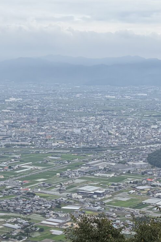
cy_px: 163
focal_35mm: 94
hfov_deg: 14.5
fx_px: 630
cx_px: 120
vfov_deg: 21.6
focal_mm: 5.96
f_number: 1.6
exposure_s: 1/4329
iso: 64
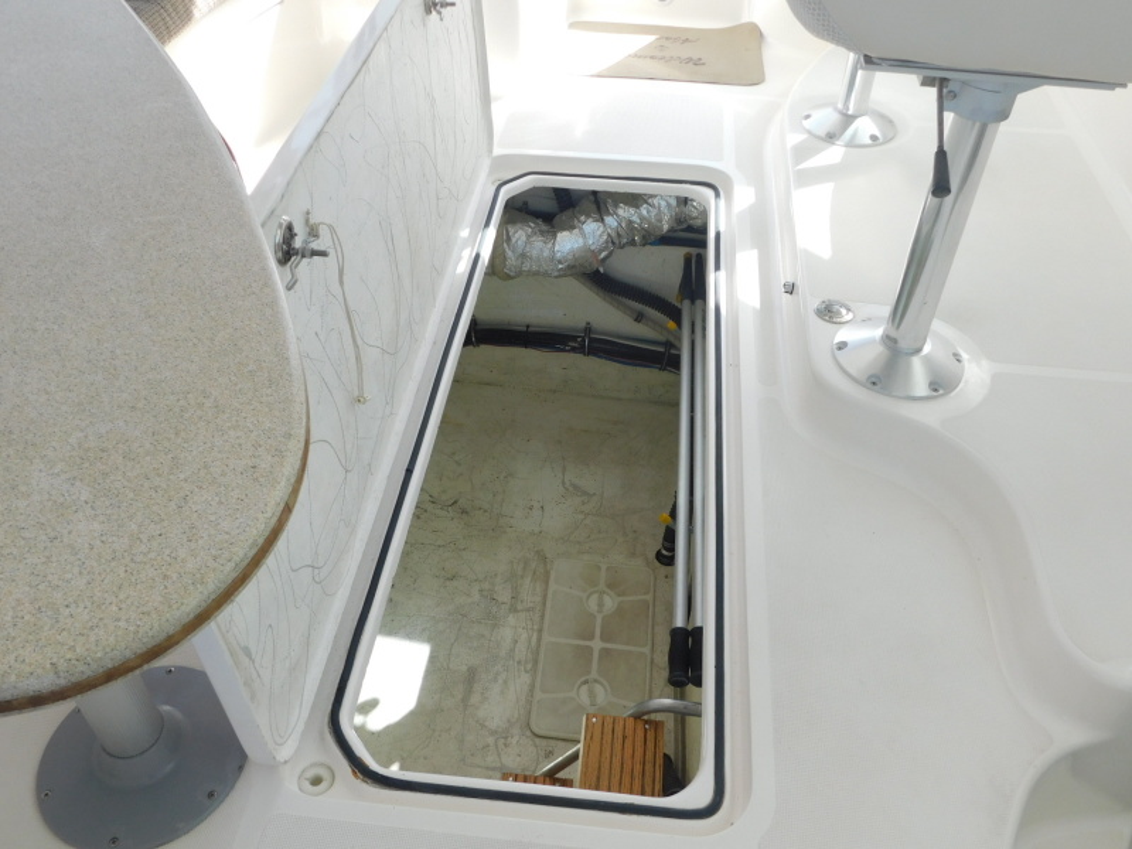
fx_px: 981
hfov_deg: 60.0
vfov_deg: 46.8
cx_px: 566
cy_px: 424
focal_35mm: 30
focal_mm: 5.3
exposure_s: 1/400
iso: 125
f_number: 3.2
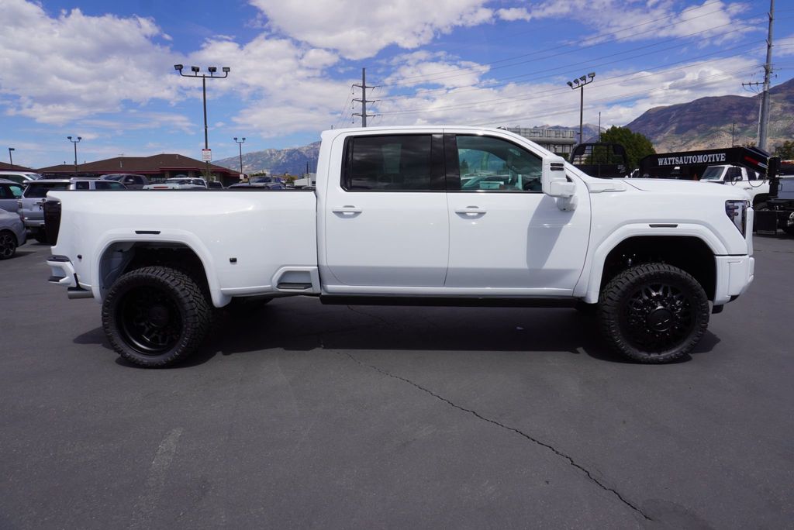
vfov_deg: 53.2
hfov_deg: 73.7
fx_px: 530
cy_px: 265
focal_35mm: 24
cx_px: 397
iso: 100
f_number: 10
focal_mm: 16
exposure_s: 1/320
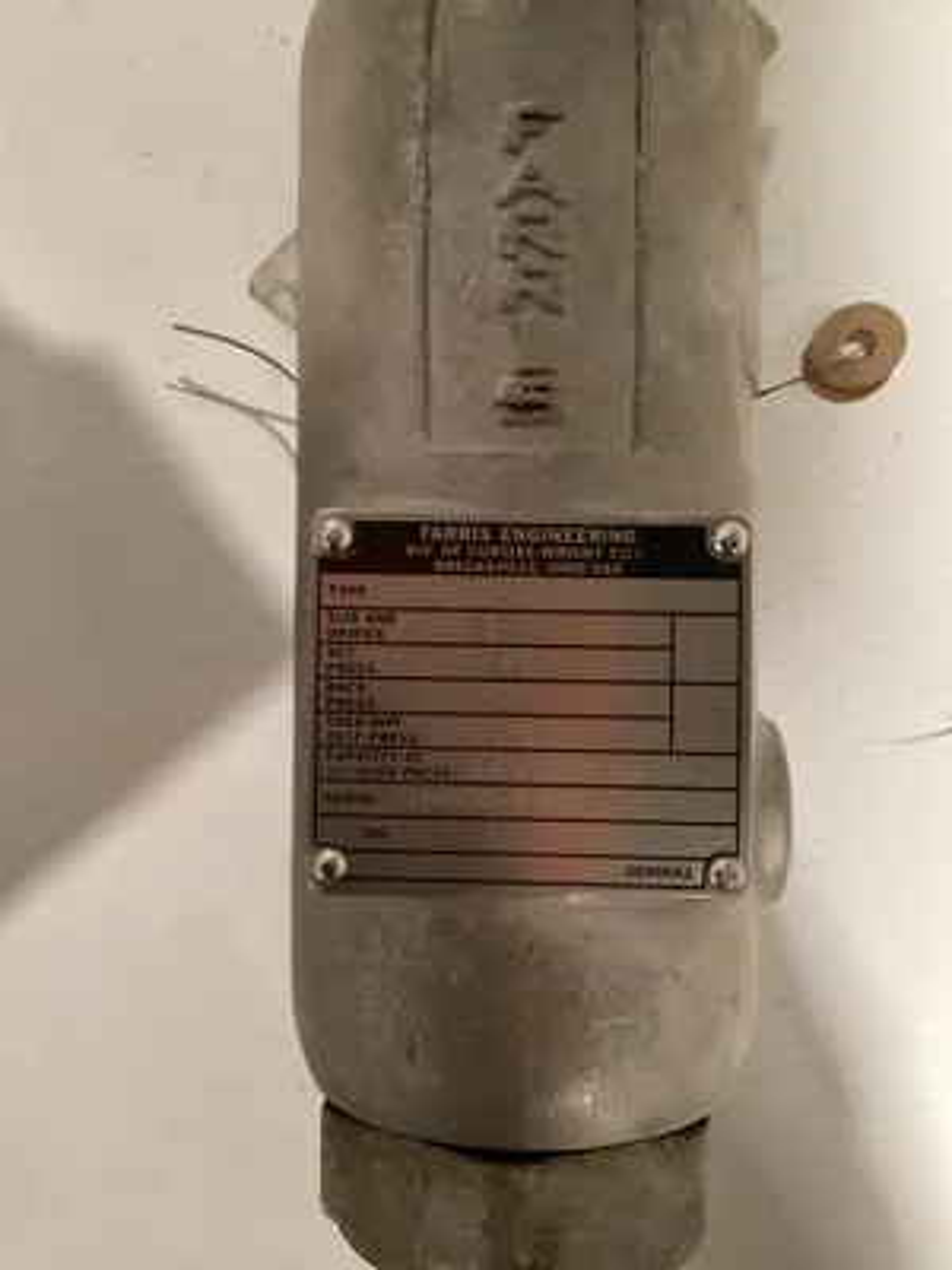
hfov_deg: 45.4
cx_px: 476
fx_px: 1137
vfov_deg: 58.4
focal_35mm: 31
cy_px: 635
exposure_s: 1/30
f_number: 2.4
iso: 640
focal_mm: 3.3
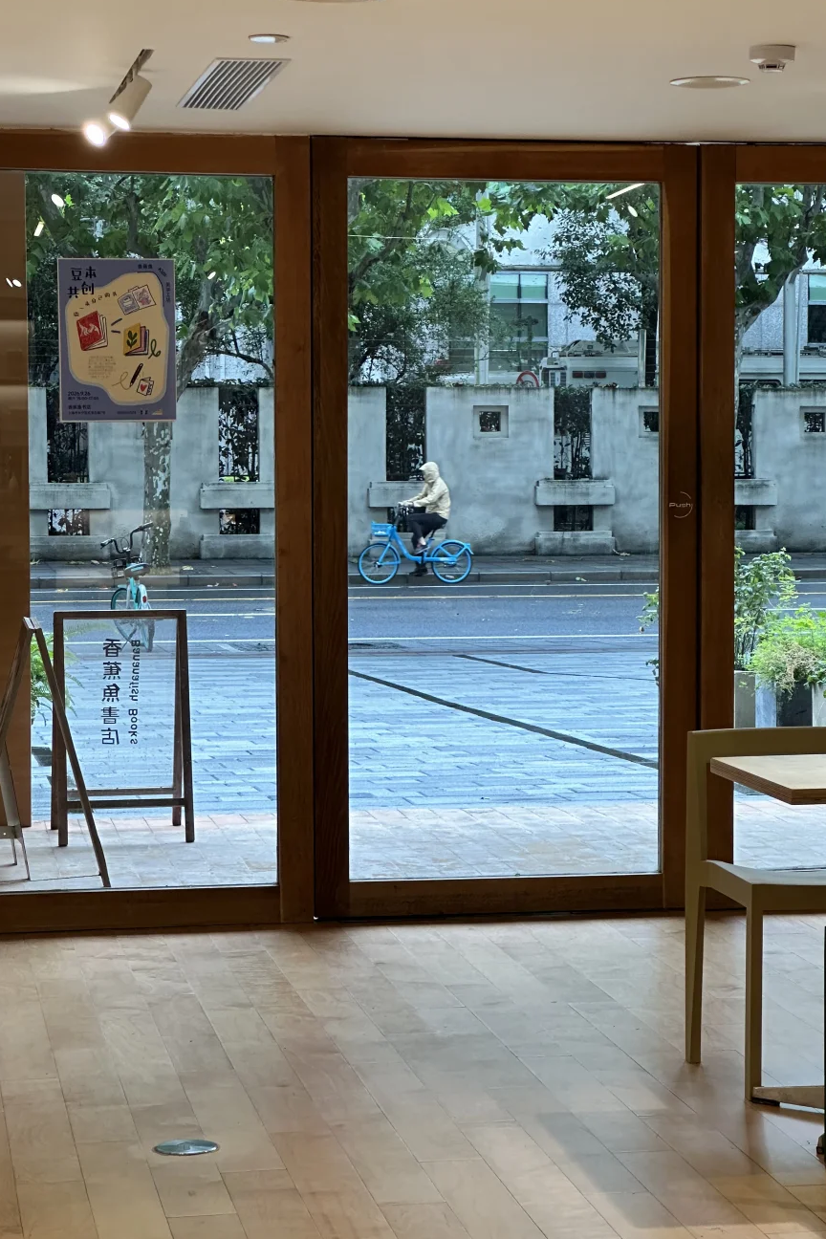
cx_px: 482
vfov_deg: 22.9
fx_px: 3063
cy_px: 591
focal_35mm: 89
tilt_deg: -2.3
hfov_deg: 15.4
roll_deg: -0.4
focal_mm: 9
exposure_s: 1/99
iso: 100
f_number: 2.8
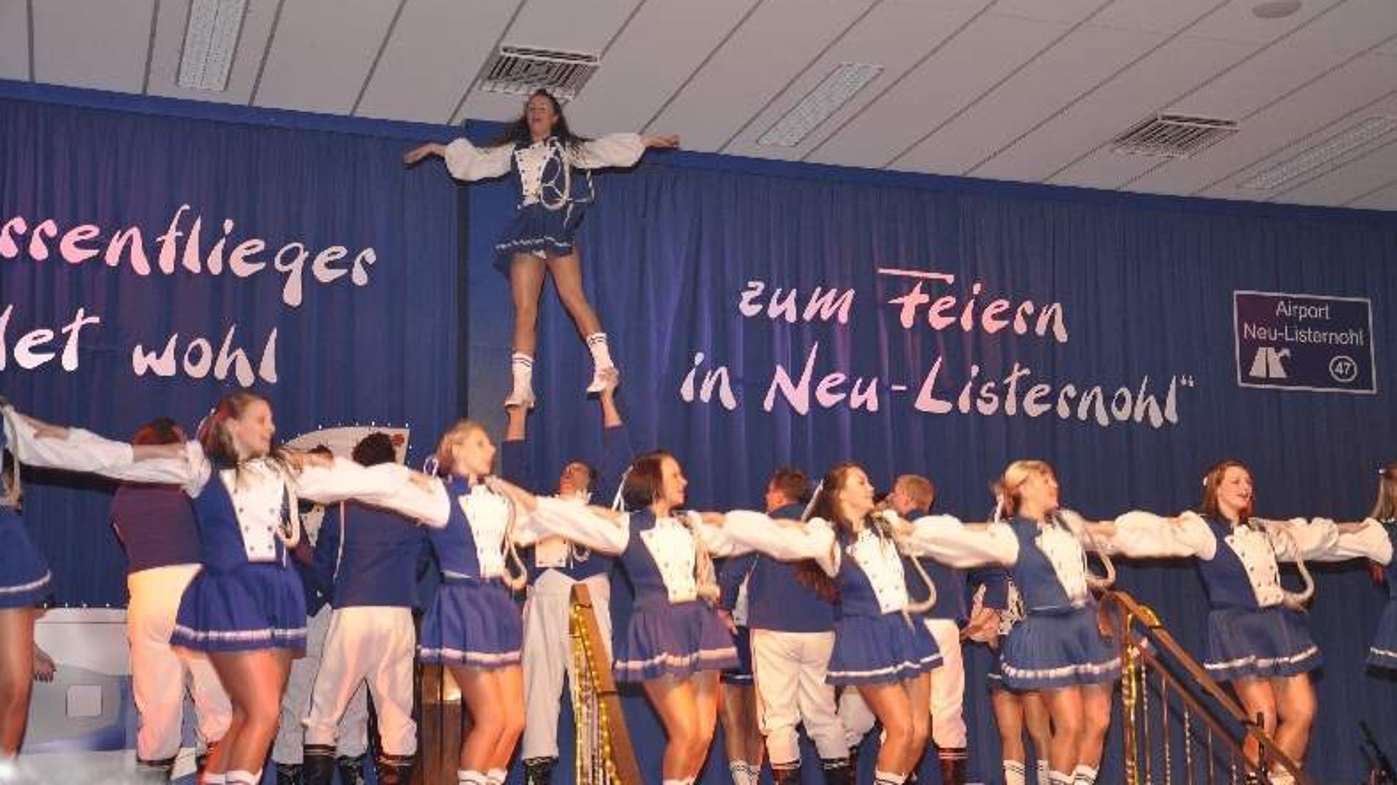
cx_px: 702
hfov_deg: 40.6
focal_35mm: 51
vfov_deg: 23.5
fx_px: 1889
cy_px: 433
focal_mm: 32
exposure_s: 1/60
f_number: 5
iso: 400
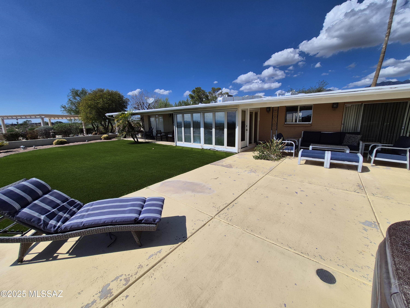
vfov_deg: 89.9
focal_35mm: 13
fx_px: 154
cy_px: 154
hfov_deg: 106.2
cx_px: 205
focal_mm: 1.74
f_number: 2.2
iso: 50
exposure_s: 1/4464
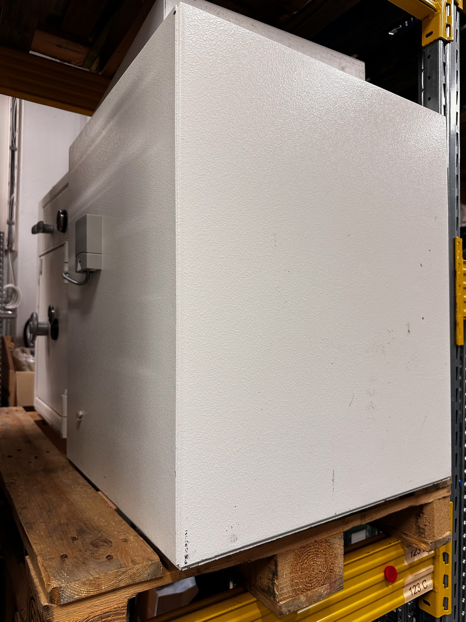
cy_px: 311
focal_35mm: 24
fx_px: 431
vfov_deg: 71.6
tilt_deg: +2.1
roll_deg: -2.4
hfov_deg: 56.8
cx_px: 233
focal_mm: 6.86
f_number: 1.78
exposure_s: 1/100
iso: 125
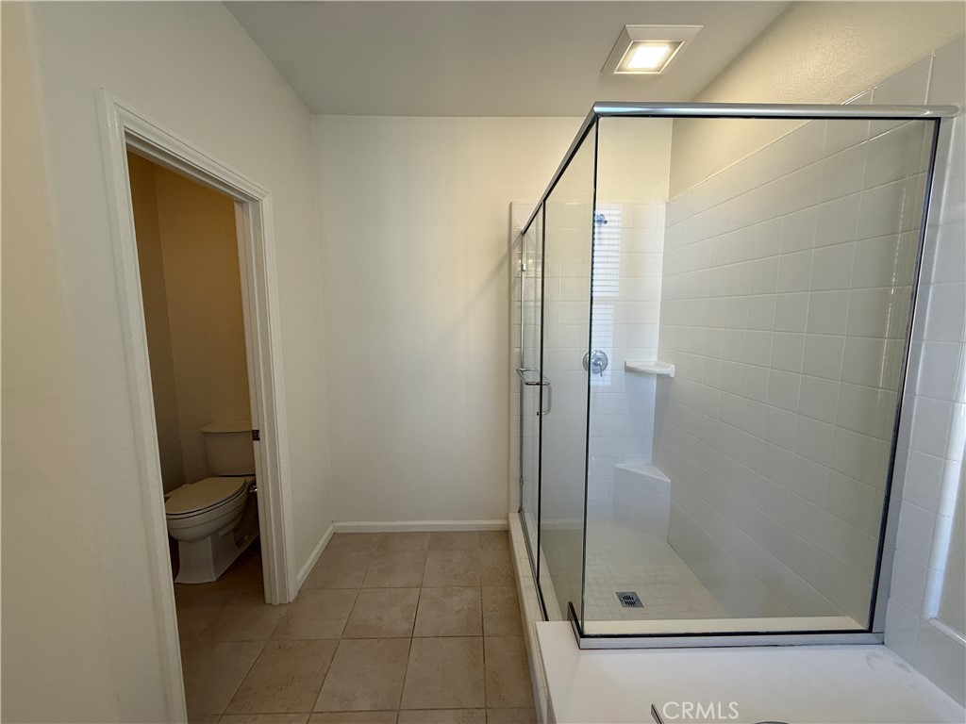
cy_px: 362
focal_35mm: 14
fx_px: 391
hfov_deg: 102.1
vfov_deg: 85.7
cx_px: 483
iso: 125
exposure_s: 1/120
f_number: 2.2
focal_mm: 2.22
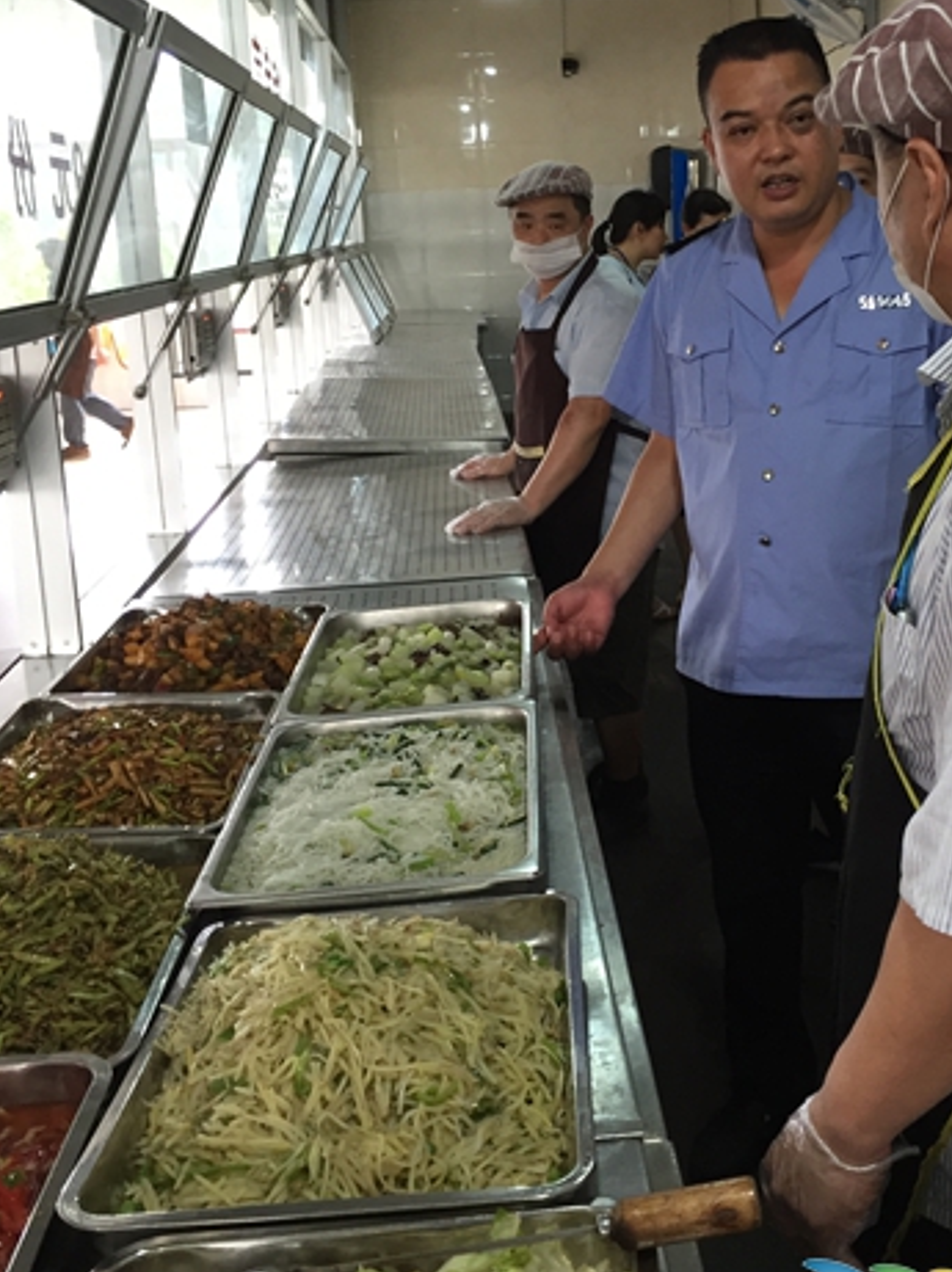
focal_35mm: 42
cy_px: 578
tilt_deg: -13.6
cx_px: 643
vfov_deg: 44.8
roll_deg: +0.6
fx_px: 1542
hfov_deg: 34.0
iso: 100
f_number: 2.2
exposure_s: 1/33
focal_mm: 4.15
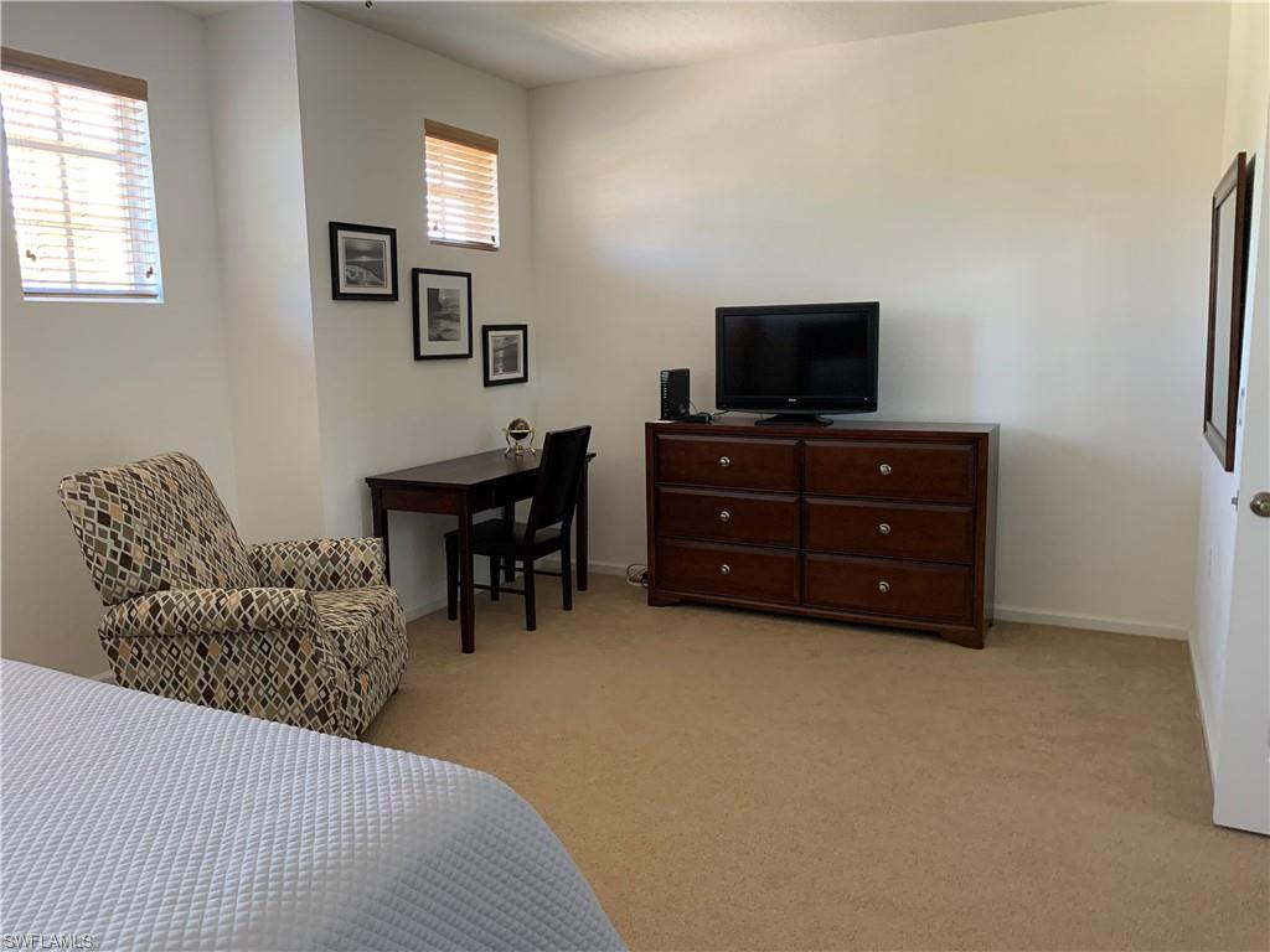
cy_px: 476
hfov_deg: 67.3
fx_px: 954
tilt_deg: -8.6
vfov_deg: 53.1
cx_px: 635
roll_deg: +0.7
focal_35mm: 26
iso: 320
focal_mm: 4.25
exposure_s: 1/60
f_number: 1.8
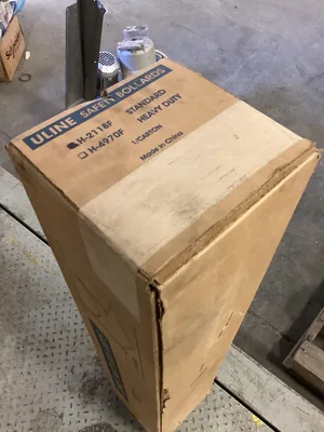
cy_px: 216
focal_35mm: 31
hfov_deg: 45.4
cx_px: 162
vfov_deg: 58.4
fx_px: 387
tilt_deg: -56.0
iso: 400
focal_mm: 3.3
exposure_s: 1/30
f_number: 2.4
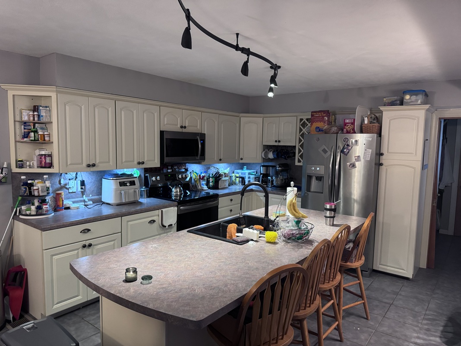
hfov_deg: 71.6
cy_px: 173
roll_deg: -1.2
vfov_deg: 56.8
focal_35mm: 24
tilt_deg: -6.1
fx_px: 320
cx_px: 230
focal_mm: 6.76
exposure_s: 1/60
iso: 500
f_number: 1.78
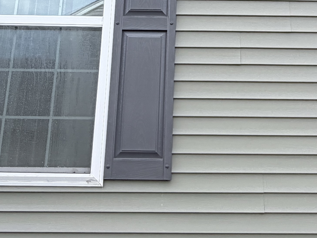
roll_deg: -0.2
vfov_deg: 25.0
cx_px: 207
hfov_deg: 34.7
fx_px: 504
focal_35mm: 55
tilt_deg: +18.5
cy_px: -14
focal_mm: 2.22
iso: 40
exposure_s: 1/502
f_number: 2.2
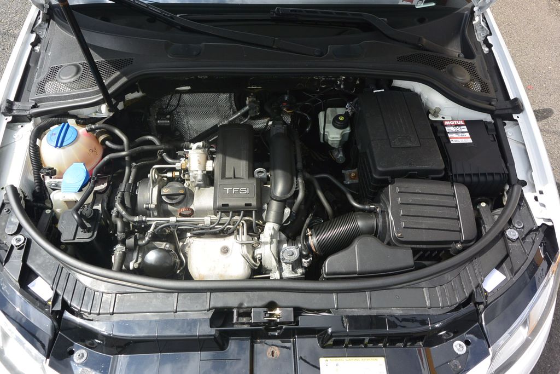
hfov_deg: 67.4
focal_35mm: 27
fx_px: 420
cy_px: 187
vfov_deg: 47.9
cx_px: 280
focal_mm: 10
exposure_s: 1/640
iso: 160
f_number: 4.5
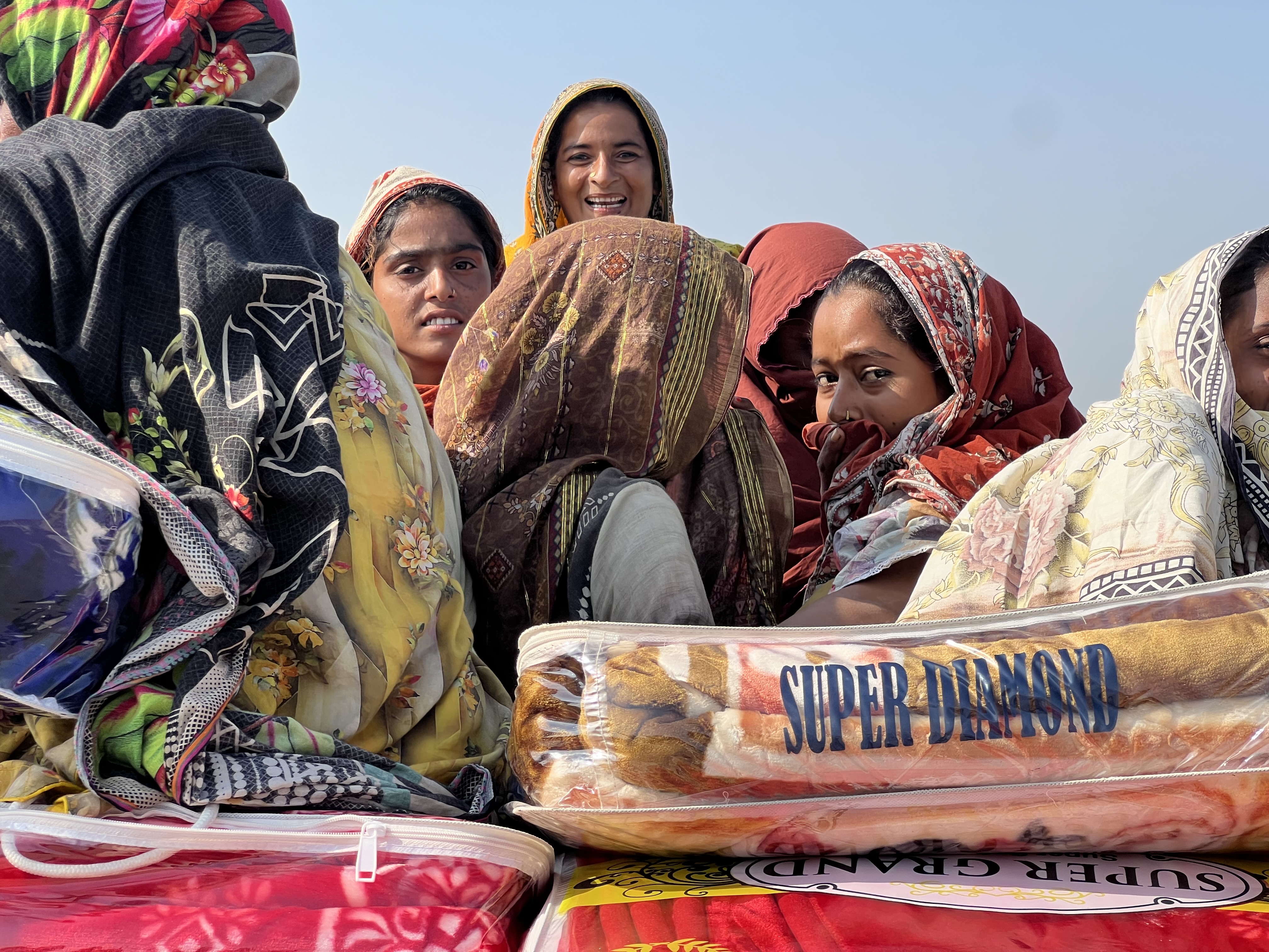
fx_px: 2823
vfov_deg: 19.1
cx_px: 634
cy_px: 476
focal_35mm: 77
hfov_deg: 25.3
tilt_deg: +1.0
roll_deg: +0.5
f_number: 2.8
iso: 32
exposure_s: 1/550
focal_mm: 9
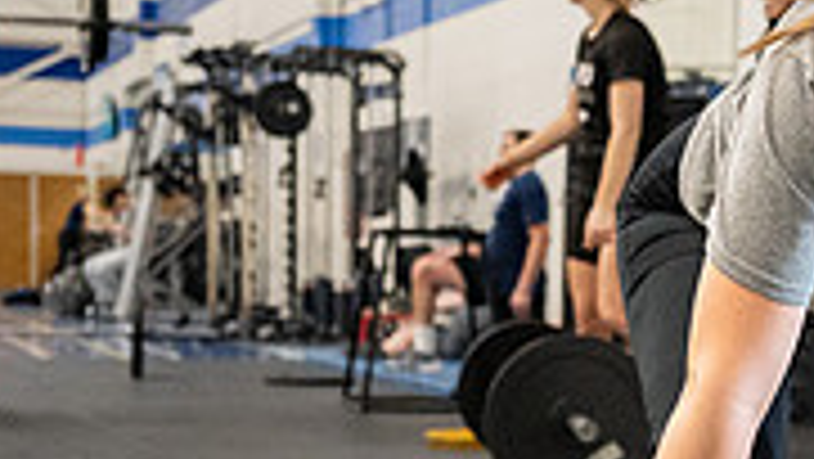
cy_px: 447
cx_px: 967
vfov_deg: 11.0
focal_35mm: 109
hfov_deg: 18.6
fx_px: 2354
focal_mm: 27.5
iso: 4000
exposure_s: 1/320
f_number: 2.8
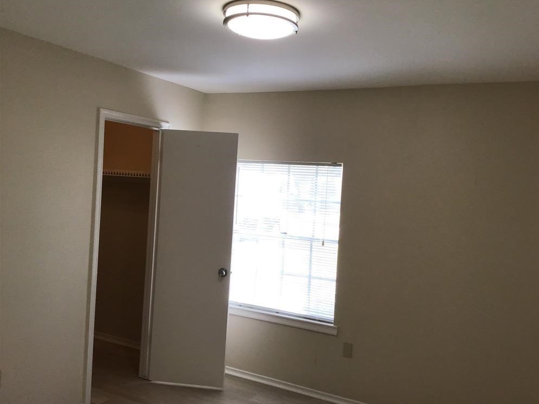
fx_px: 498
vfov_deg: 44.2
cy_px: 198
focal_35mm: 32
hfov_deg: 56.8
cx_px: 278
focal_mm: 3.3
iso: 40
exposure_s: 1/100
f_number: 2.4
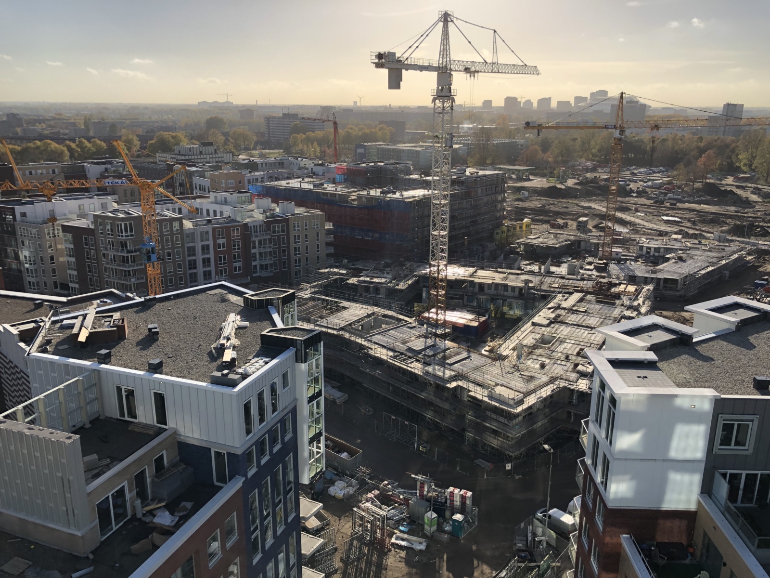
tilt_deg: -15.8
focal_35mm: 28
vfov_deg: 49.7
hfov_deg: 63.4
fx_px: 623
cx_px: 385
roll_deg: +0.4
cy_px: 289
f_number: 1.8
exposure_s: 1/2208
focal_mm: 4
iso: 20
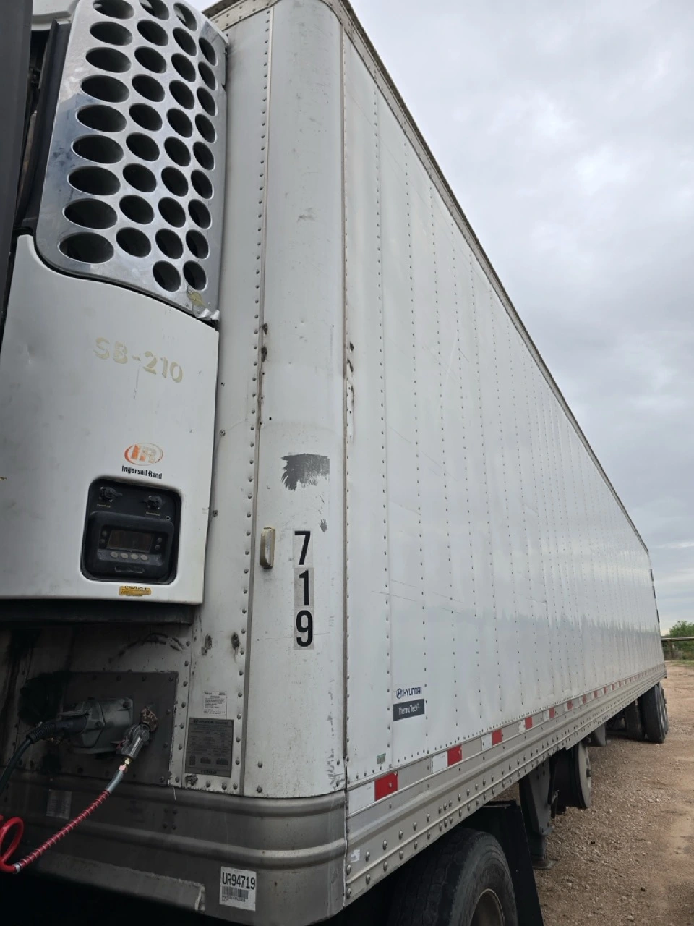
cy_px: 463
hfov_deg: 58.9
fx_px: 615
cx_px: 347
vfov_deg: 73.9
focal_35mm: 23
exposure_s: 1/271
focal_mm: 6.3
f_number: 1.7
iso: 12
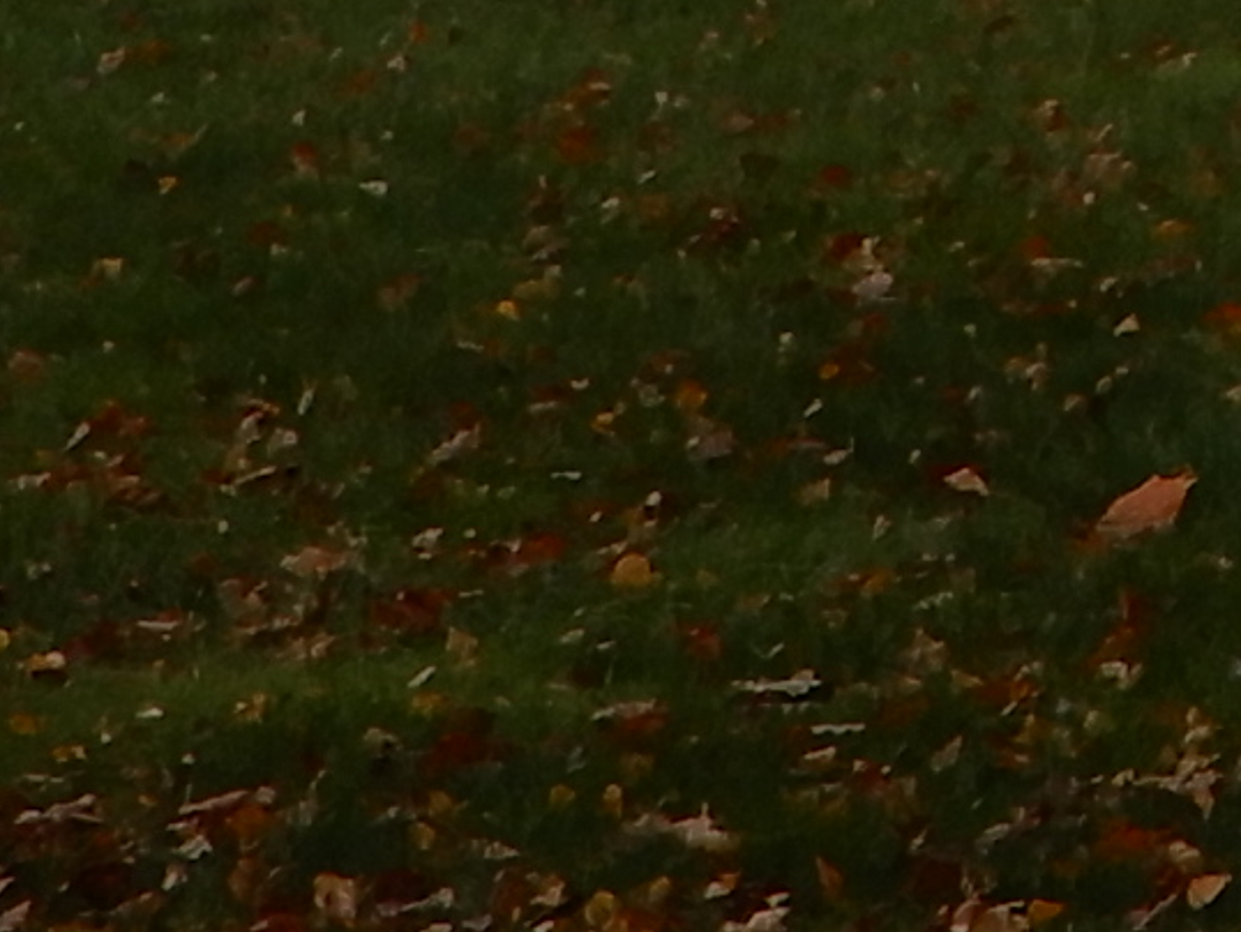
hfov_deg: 5.6
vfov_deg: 4.3
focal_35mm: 339
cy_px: -1689
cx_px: 3013
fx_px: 12159
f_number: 4
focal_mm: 8.9
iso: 80
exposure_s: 1/200
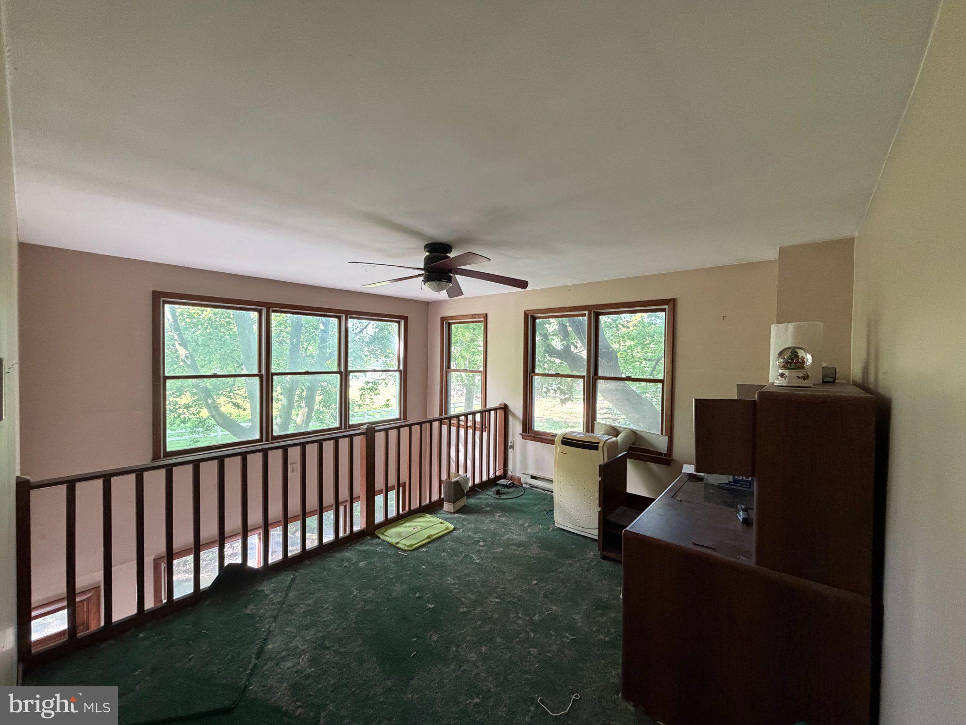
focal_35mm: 14
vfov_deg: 85.7
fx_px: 391
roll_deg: -1.4
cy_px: 362
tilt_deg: -1.3
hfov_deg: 102.1
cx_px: 483
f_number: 2.2
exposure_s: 1/60
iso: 320
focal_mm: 2.22
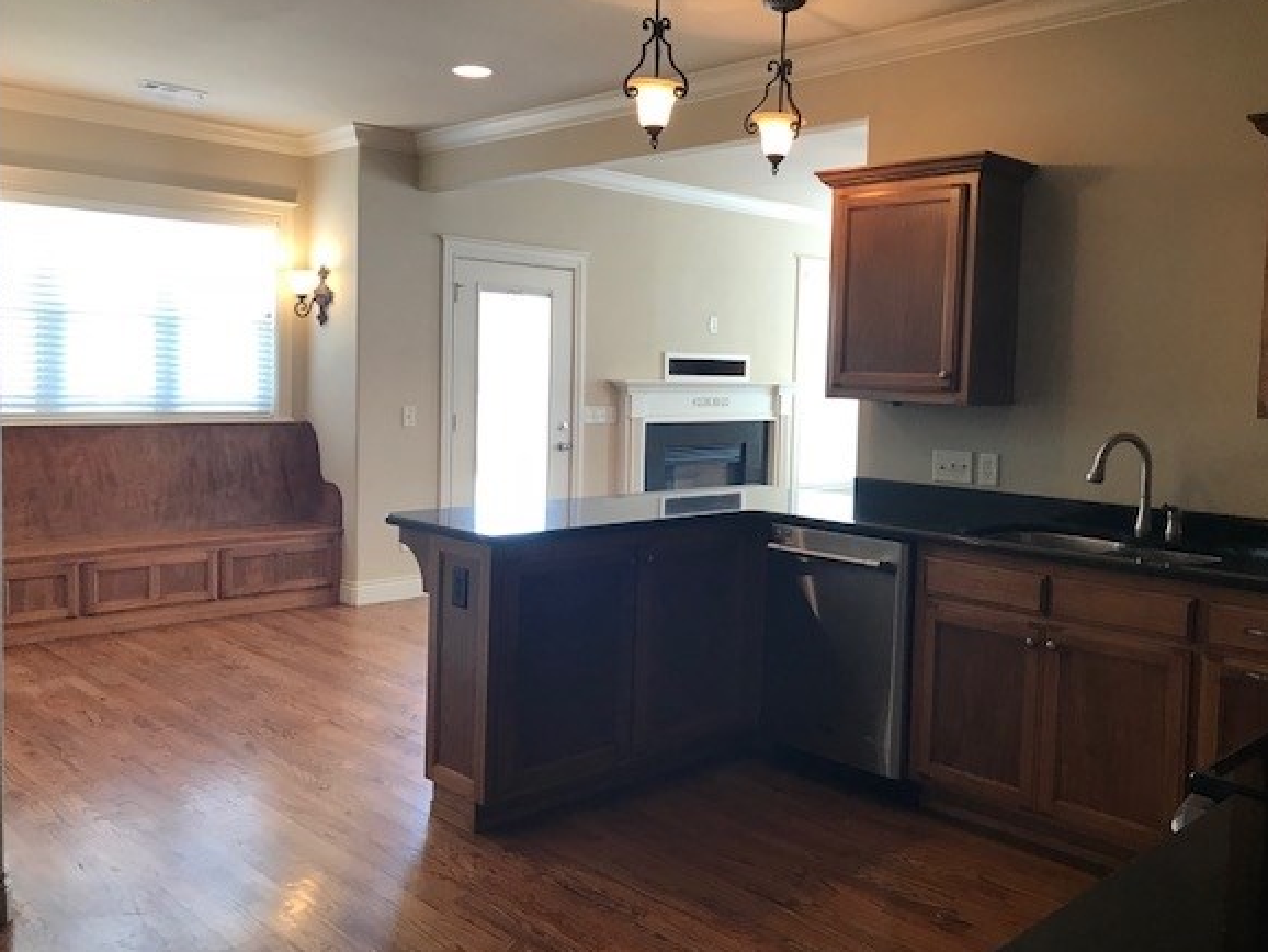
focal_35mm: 31
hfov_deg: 58.3
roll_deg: -1.8
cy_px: 443
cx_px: 682
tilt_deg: -5.0
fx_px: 1136
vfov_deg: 45.4
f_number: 1.8
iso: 25
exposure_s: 1/30
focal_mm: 3.99
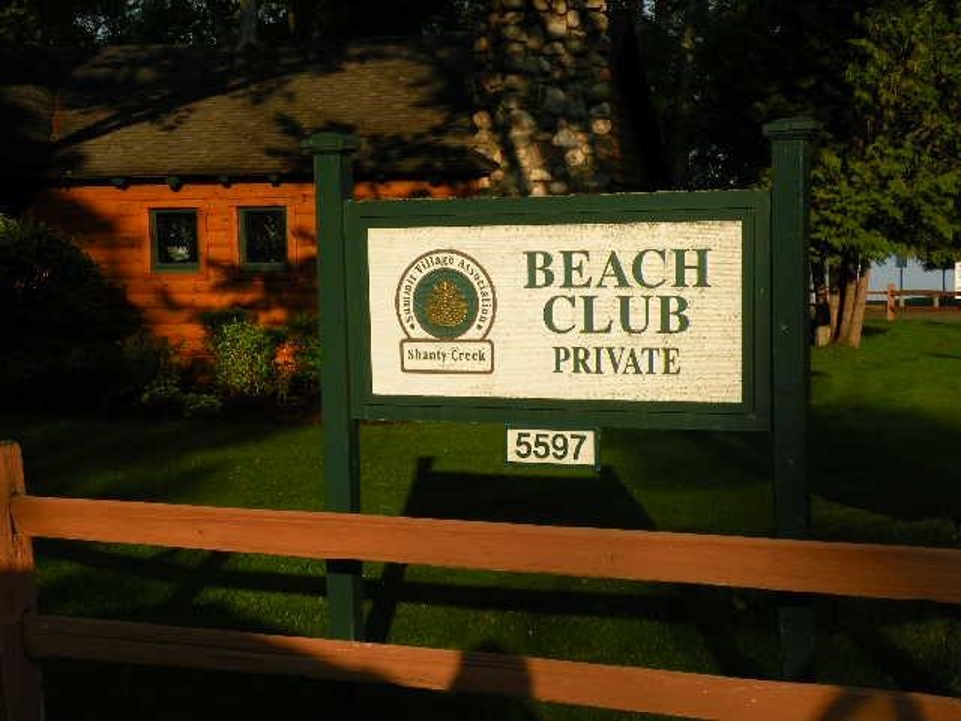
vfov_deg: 26.1
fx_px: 1555
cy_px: 360
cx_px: 480
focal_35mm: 56
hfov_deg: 34.3
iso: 64
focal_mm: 9.8
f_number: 6.3
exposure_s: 1/220
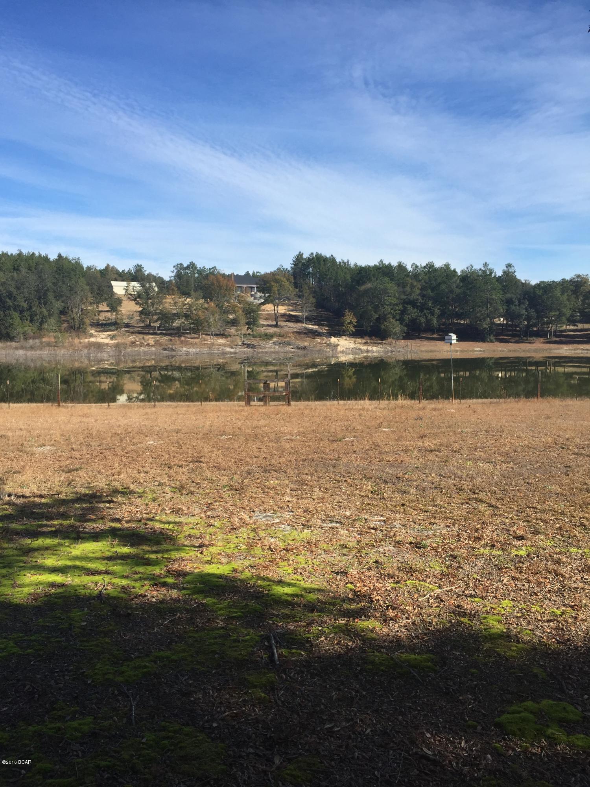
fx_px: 659
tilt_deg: -3.4
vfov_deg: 61.7
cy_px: 394
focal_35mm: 29
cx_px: 295
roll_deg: +0.3
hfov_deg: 48.2
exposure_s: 1/1647
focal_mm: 4.15
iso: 32
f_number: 2.2
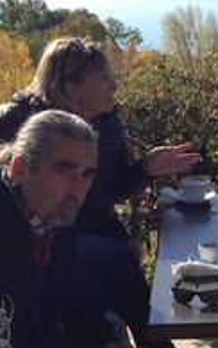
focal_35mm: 90
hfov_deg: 13.8
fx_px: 855
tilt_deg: -19.6
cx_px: 305
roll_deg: -1.0
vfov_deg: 23.0
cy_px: 195
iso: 25
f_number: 2.4
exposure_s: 1/741
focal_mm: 3.3
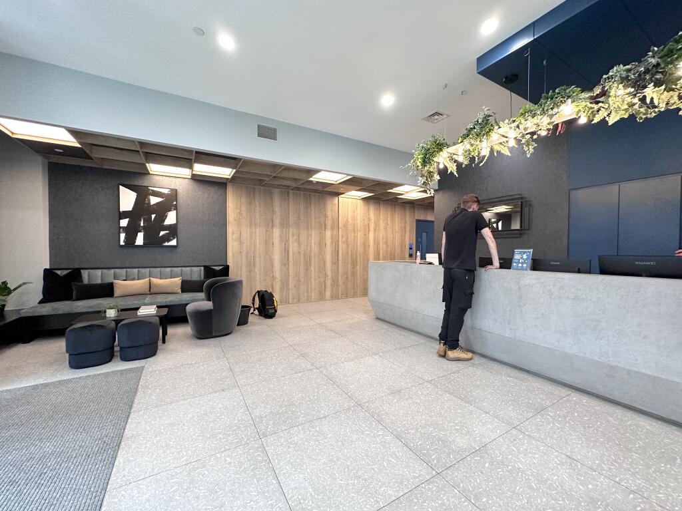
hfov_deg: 102.1
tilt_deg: -2.6
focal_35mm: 14
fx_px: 276
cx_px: 341
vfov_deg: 85.7
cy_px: 256
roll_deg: +0.0
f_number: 2.2
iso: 320
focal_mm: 2.22
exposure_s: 1/100
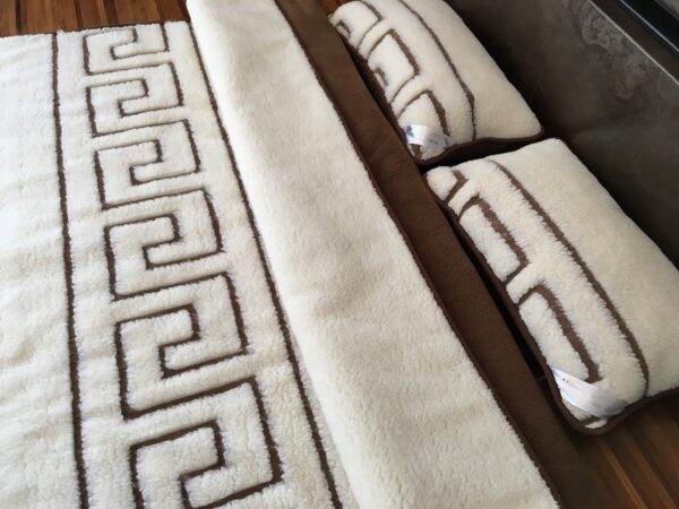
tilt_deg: -54.1
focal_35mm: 29
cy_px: 254
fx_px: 569
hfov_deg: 61.7
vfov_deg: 48.2
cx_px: 340
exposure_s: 1/33
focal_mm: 4.15
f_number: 2.2
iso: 32
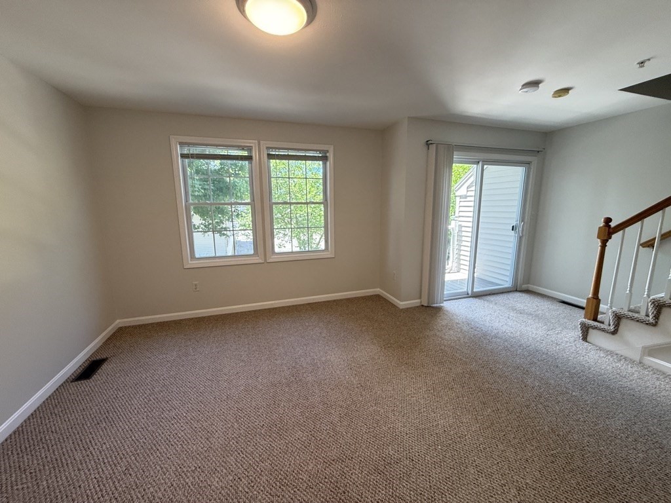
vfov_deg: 85.7
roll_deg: +0.5
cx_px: 336
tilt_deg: -9.4
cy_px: 252
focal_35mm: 14
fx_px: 271
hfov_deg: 102.1
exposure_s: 1/120
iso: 160
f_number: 2.2
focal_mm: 2.22
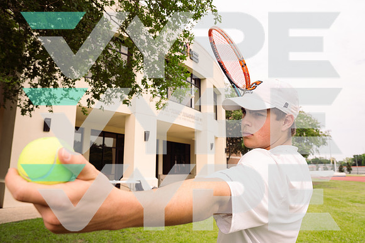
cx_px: 182
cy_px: 122
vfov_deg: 49.6
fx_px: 264
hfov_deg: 69.4
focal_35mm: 26
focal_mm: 26
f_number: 7.1
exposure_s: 1/200
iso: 100
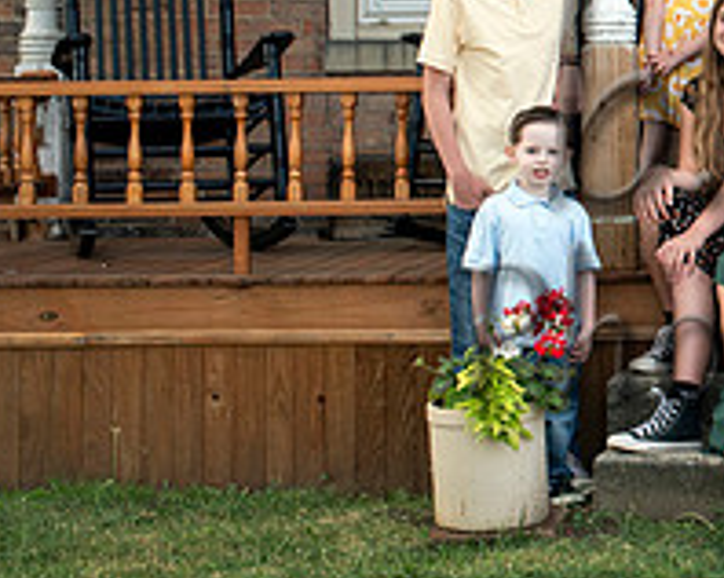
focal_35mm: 124
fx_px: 2654
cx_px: 921
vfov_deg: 12.2
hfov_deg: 14.9
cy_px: -101
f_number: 7.1
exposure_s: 1/125
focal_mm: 45
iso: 320
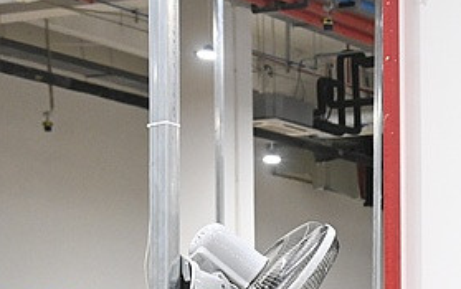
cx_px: 803
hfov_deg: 12.3
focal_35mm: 157
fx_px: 1974
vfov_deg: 8.1
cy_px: 498
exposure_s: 1/320
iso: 4000
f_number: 5
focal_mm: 42
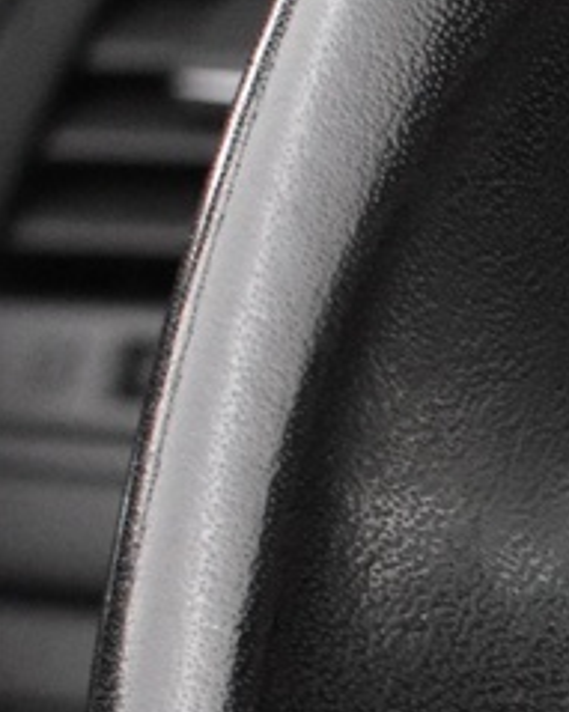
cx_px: 1382
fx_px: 4423
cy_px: 1183
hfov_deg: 6.9
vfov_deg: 8.9
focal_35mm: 210
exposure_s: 1/25
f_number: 3.8
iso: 3200
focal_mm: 22
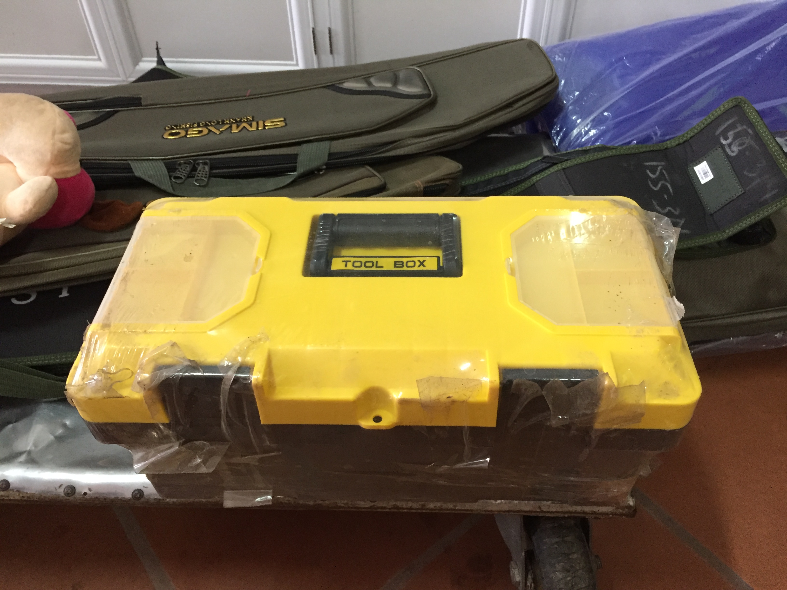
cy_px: 295
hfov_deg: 61.7
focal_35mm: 29
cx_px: 394
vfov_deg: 48.2
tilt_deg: -45.6
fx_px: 659
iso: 250
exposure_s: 1/20
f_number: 2.2
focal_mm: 4.15
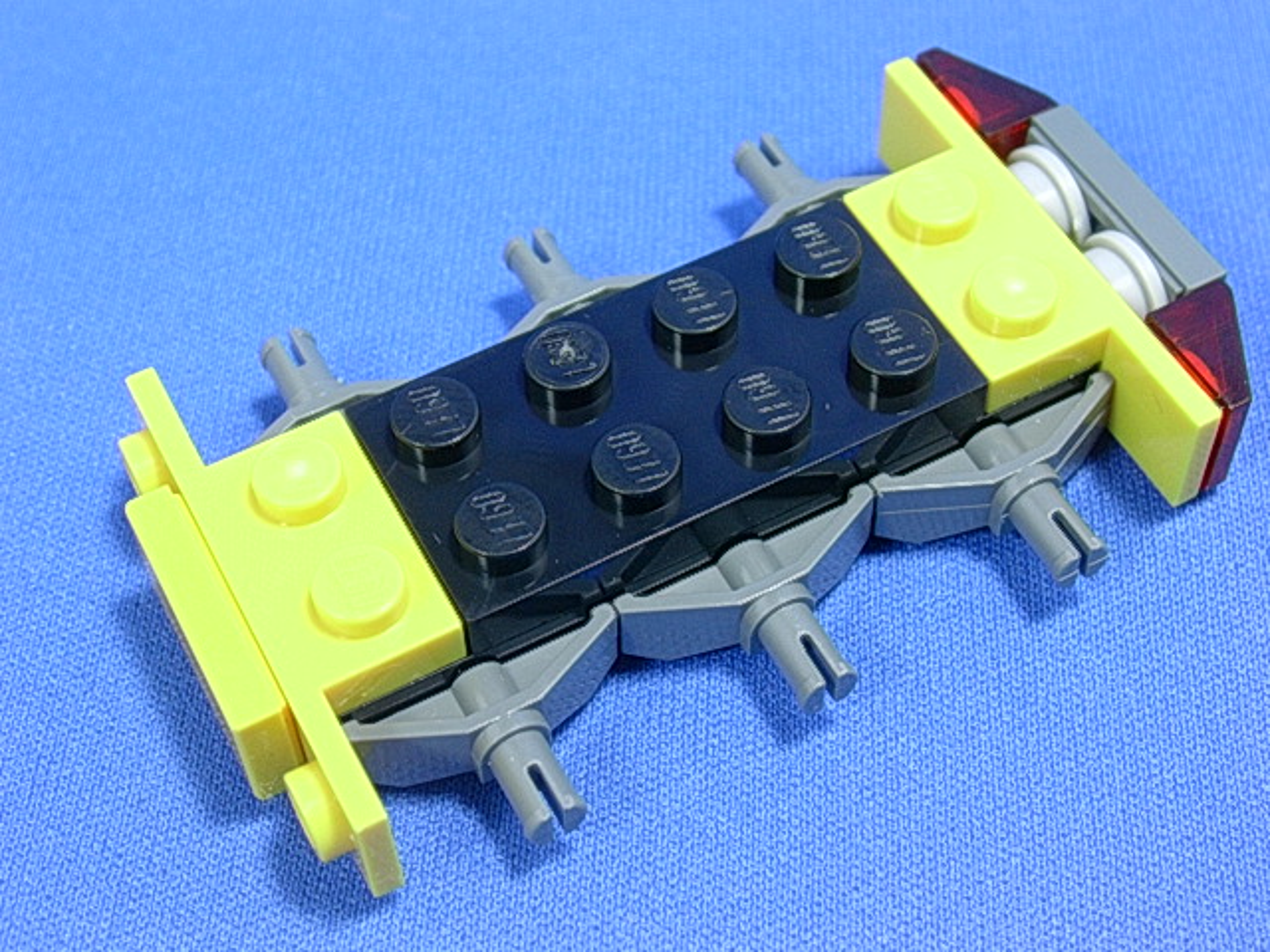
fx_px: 2311
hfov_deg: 30.7
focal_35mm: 63
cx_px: 635
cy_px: 476
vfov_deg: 23.3
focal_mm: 9.6
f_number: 3.5
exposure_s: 1/12.3
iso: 70
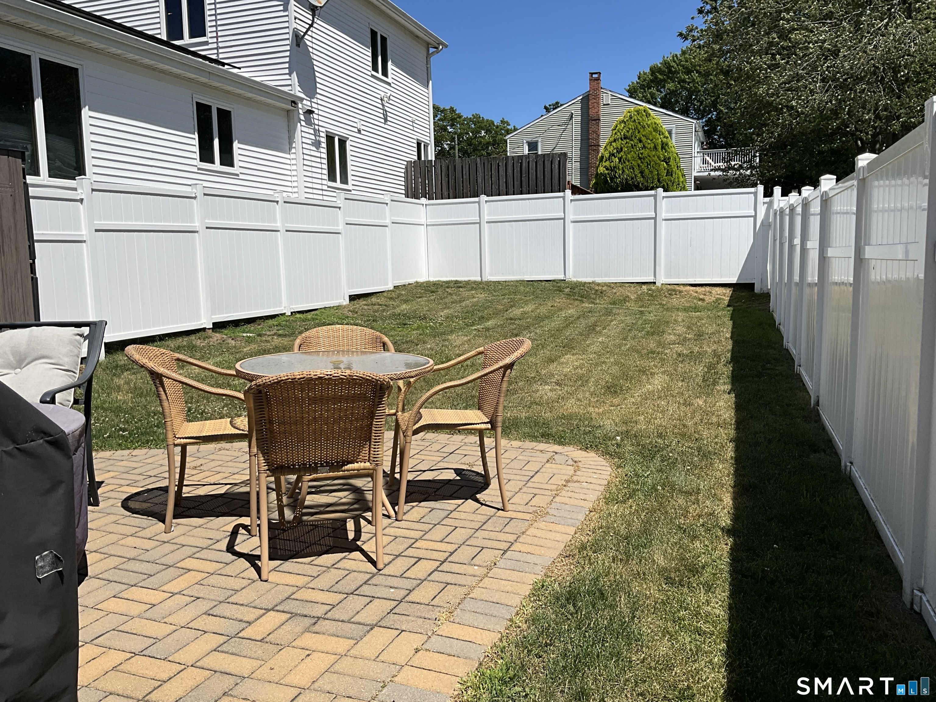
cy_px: 351
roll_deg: +1.4
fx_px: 784
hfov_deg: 61.7
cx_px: 468
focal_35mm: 29
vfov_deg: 48.2
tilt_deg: -7.4
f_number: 1.8
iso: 25
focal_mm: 3
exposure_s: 1/3125
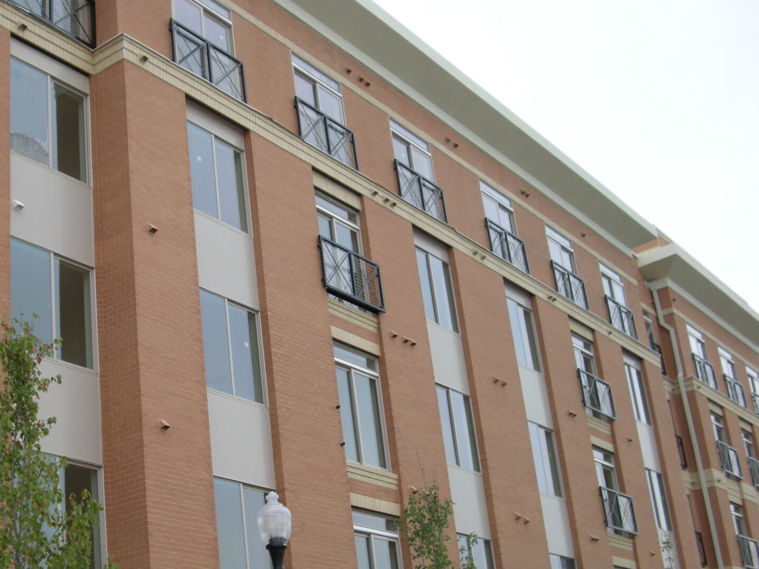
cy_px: 332
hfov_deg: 35.7
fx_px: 1162
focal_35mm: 53
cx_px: 236
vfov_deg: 27.5
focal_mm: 7.9
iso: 64
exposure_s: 1/333
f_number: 2.8
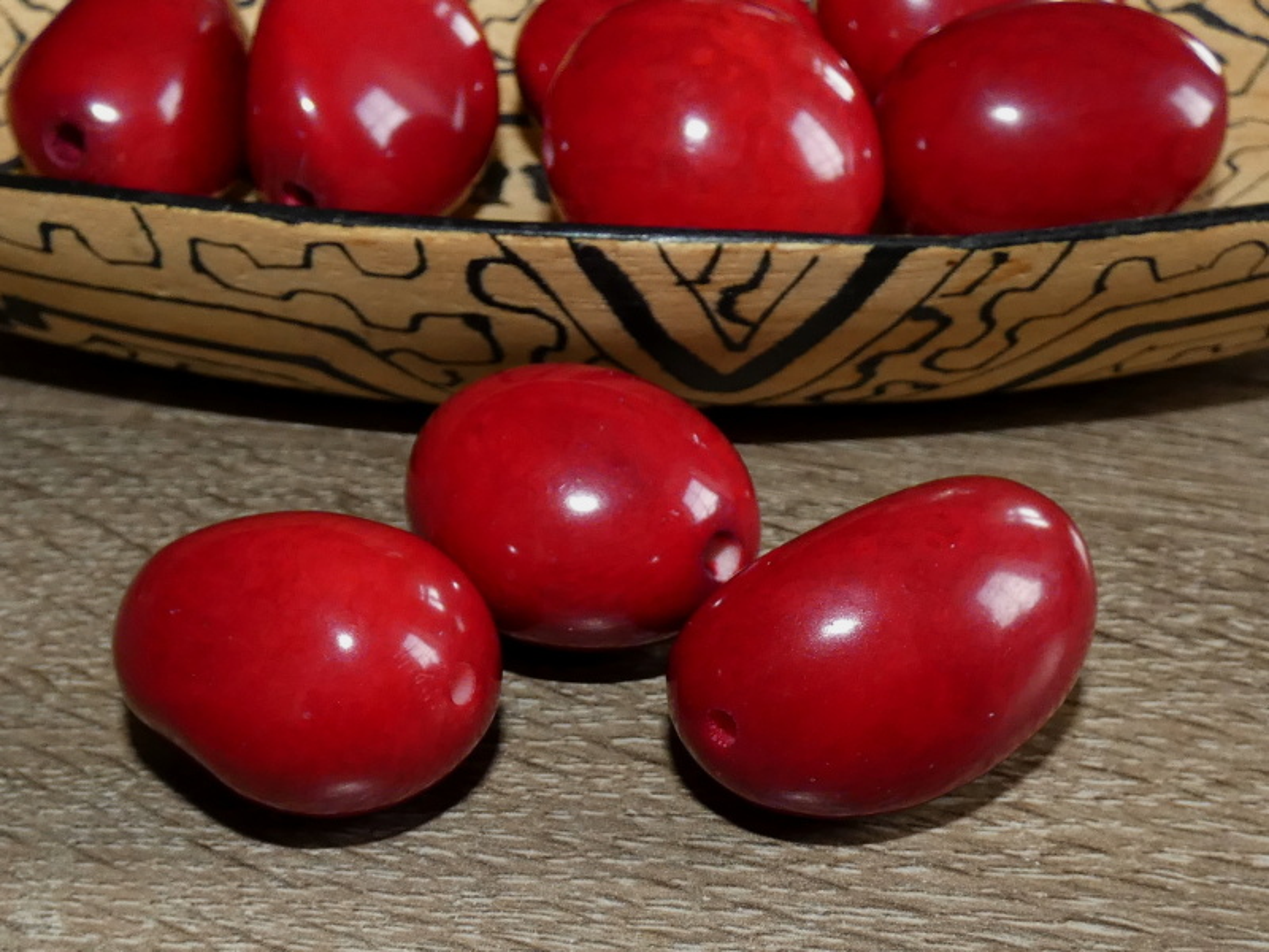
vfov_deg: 66.0
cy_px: 476
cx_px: 634
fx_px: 733
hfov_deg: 81.7
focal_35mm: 20
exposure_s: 1/60
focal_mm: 3.6
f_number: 2.8
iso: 160
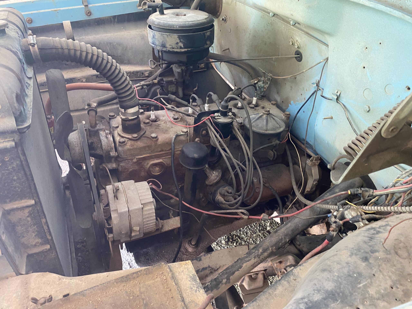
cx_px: 206
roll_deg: +0.0
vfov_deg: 53.1
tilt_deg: -36.8
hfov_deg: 67.3
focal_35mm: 26
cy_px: 154
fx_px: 309
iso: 200
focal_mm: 4.25
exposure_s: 1/60
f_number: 1.8
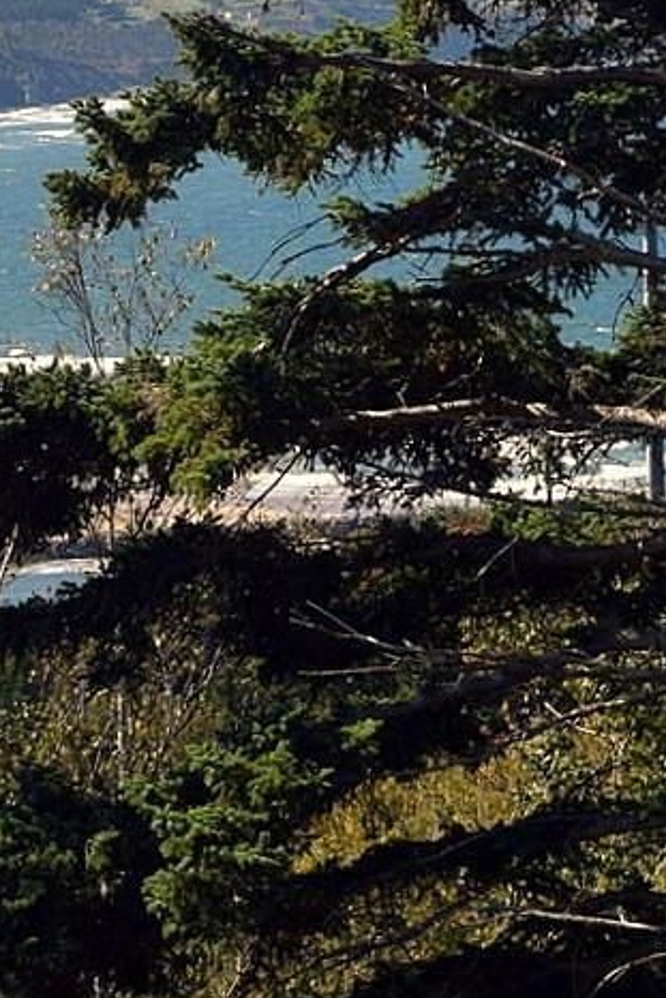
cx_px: -145
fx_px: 5712
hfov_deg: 6.6
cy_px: -156
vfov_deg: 9.9
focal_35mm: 206
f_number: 10
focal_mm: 40
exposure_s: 1/400
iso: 200
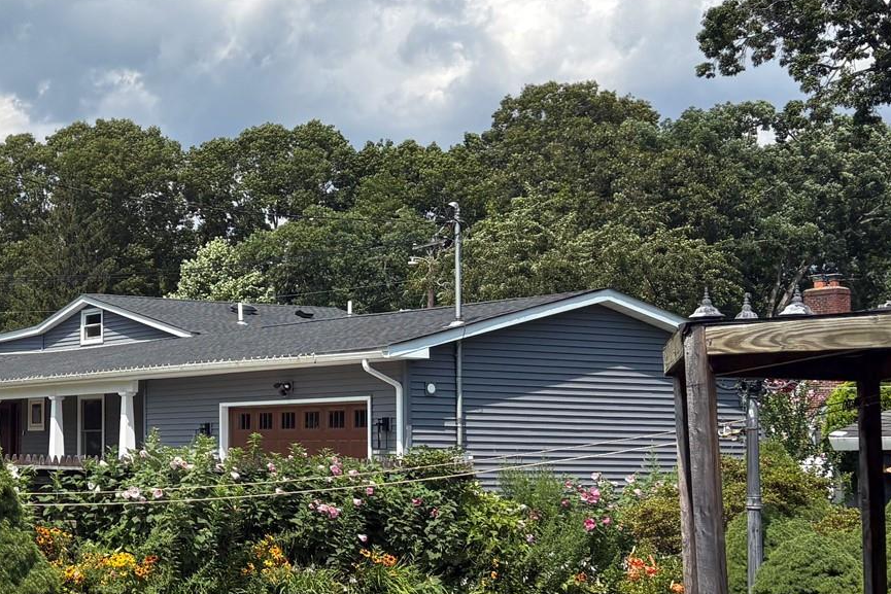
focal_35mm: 64
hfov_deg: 28.9
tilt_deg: +3.1
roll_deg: -0.8
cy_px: 355
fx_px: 1584
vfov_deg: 21.2
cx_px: -53
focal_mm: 5.96
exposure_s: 1/4065
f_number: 1.6
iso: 50
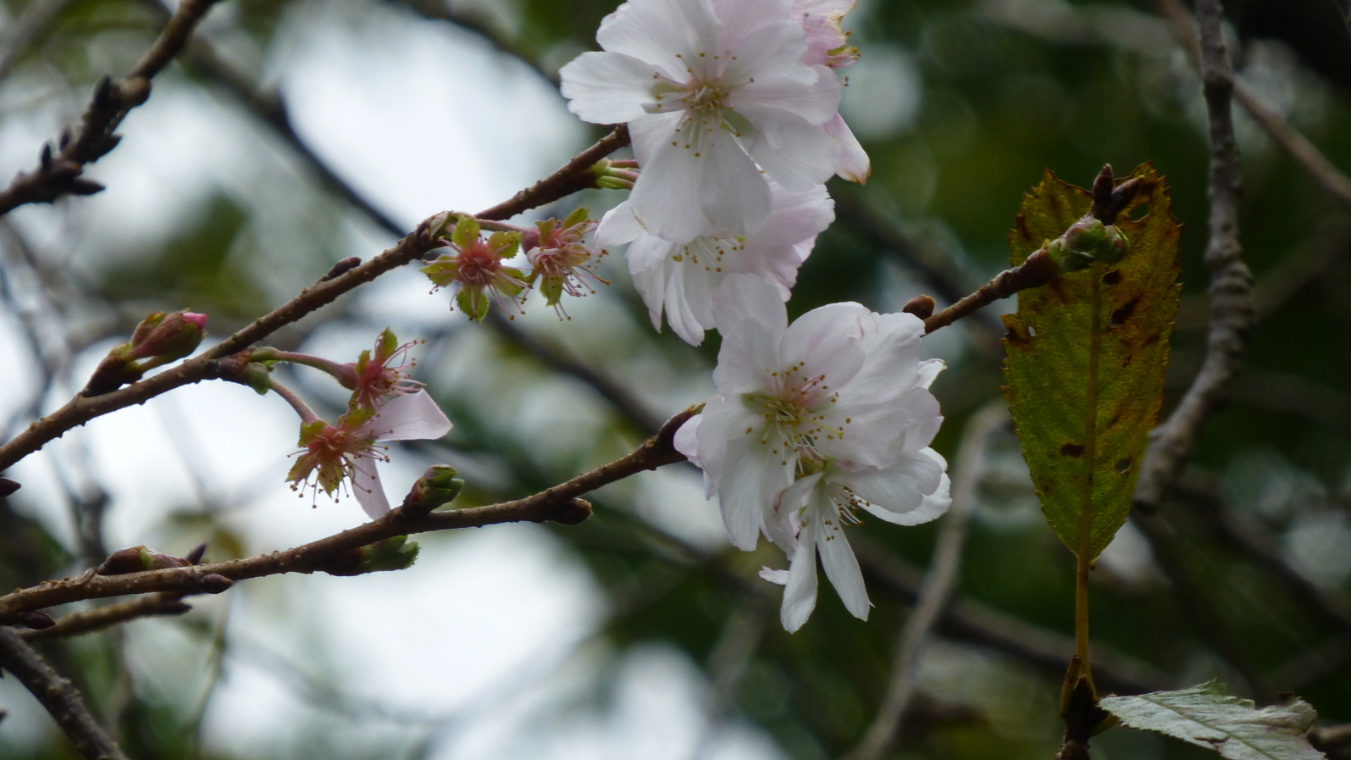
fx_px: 12215
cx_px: 675
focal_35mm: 341
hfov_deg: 6.3
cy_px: 397
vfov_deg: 3.6
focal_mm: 55.7
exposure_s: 1/200
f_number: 5.9
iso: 200
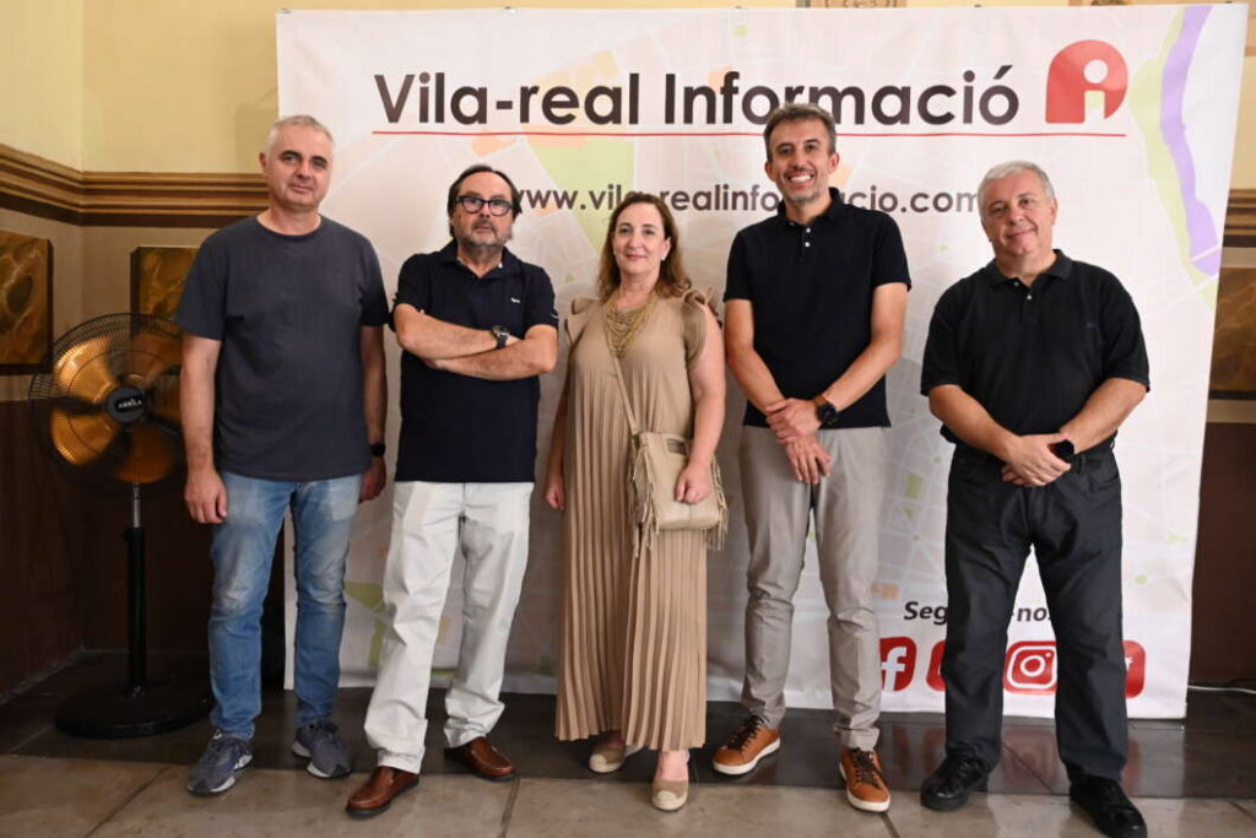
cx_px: 628
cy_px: 419
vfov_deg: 45.0
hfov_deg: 63.7
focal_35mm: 29
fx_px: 1012
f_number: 4
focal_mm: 29
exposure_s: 1/250
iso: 6400
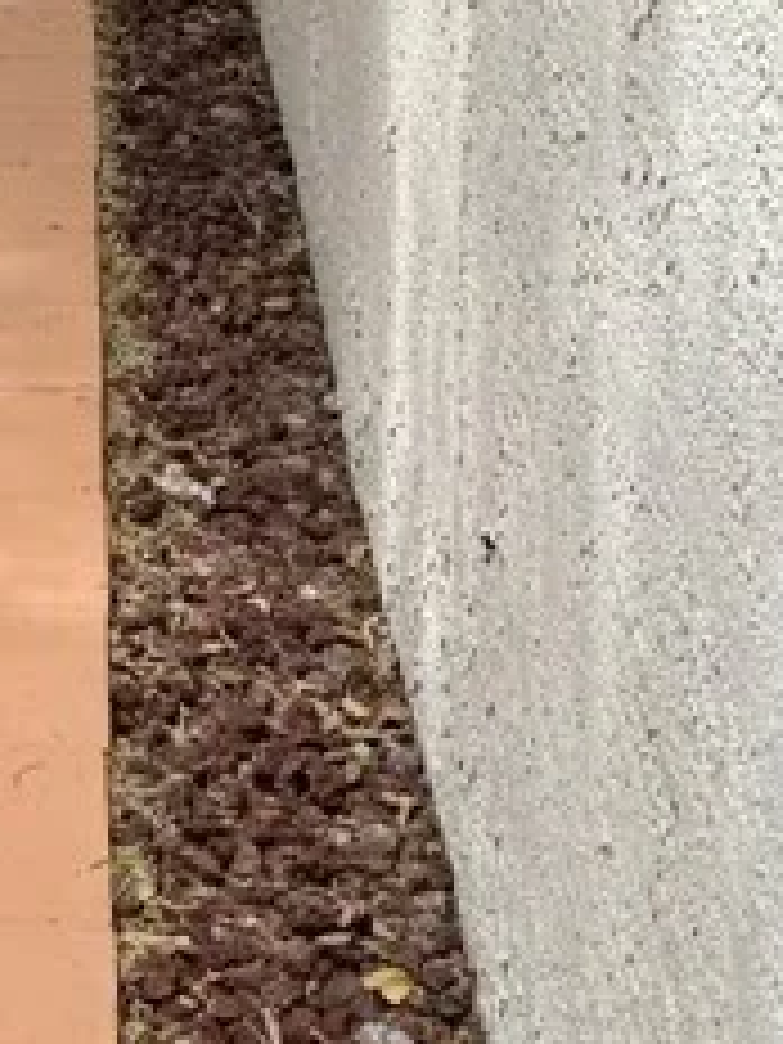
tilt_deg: -12.1
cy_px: -198
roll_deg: -0.9
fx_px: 3197
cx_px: 36
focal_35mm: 106
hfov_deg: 13.8
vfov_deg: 17.7
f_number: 1.78
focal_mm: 6.76
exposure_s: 1/2801
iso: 80
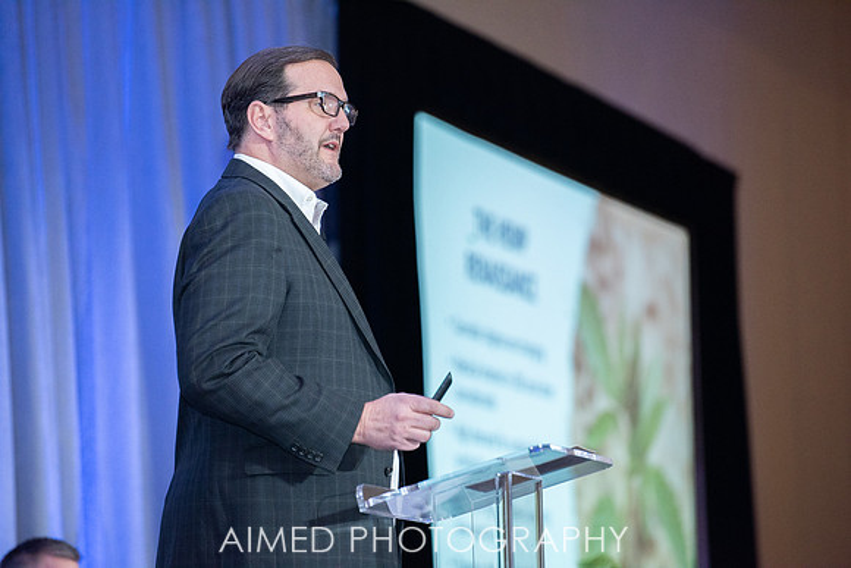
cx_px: 426
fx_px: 4729
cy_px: 284
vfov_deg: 6.9
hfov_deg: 10.3
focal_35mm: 200
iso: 1600
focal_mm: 200
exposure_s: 1/200
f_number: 4
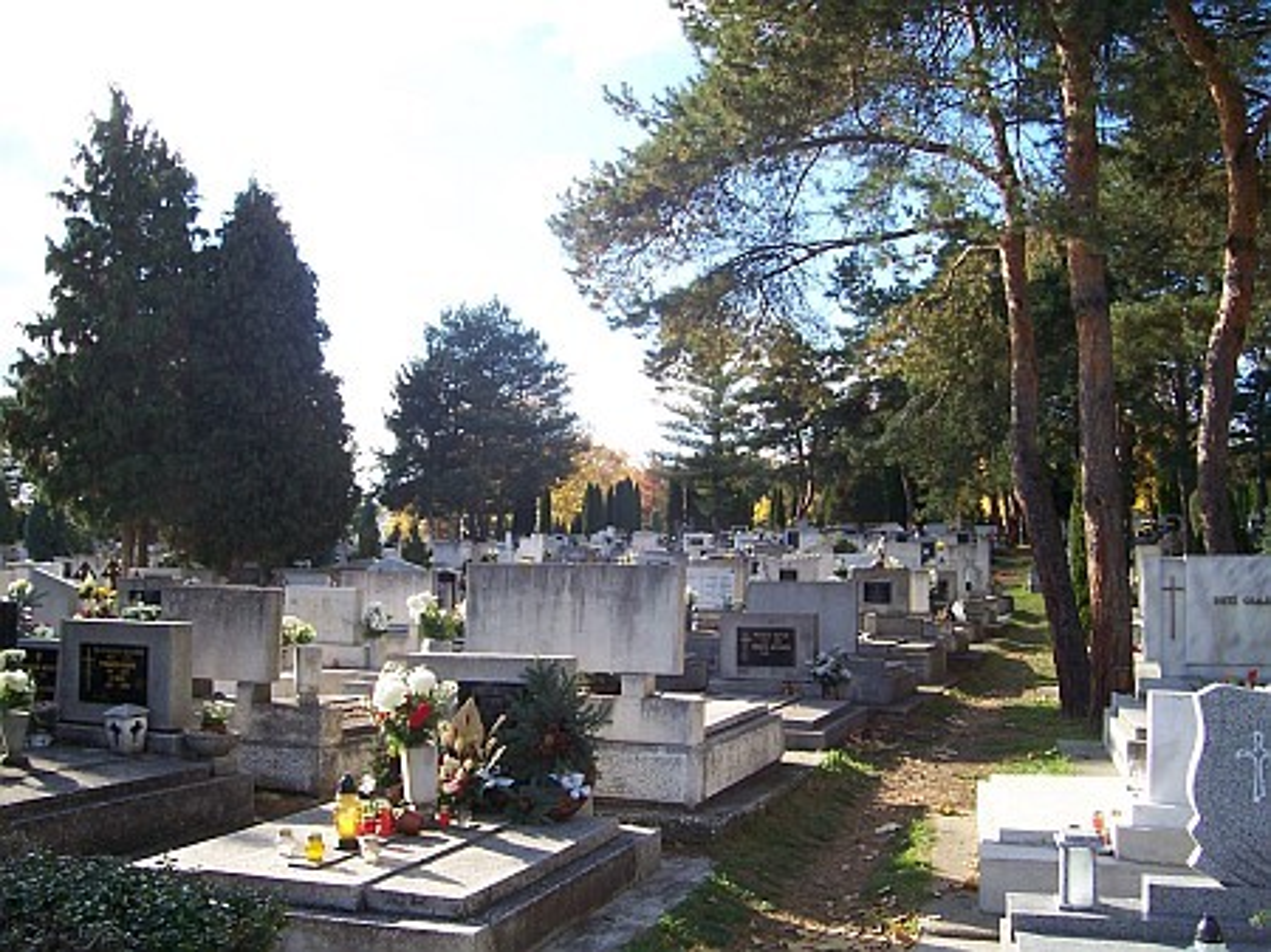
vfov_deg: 41.8
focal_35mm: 34
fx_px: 1248
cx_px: 636
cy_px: 476
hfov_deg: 54.0
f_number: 5.6
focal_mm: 5.6
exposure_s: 1/125
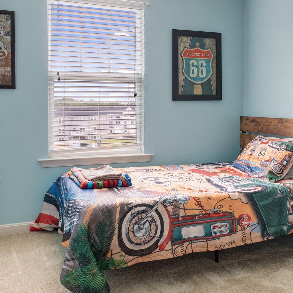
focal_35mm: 41
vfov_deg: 40.9
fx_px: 393
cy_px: 141
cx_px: 193
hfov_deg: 40.5
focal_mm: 24
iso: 1000
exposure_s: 1/30
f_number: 7.1
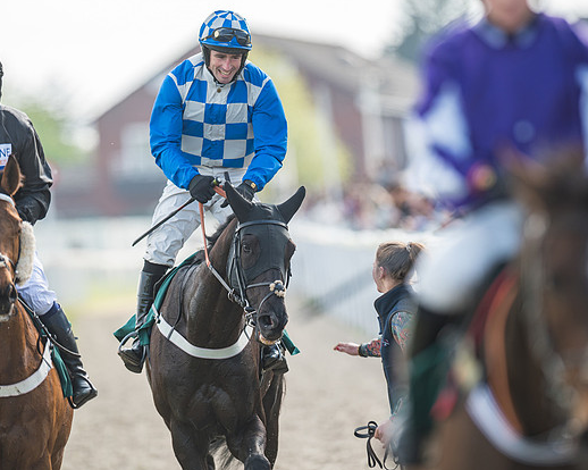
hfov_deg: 4.0
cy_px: 223
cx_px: 273
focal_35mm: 490
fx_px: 8524
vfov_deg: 3.2
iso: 160
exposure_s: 1/500
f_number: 5
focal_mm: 400
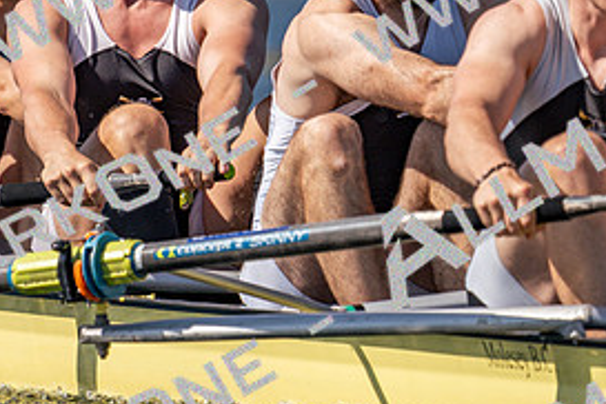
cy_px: 101
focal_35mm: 1029
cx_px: 191
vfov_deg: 1.3
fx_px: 17320
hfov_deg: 2.0
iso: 250
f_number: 6.3
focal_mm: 485
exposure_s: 1/2000
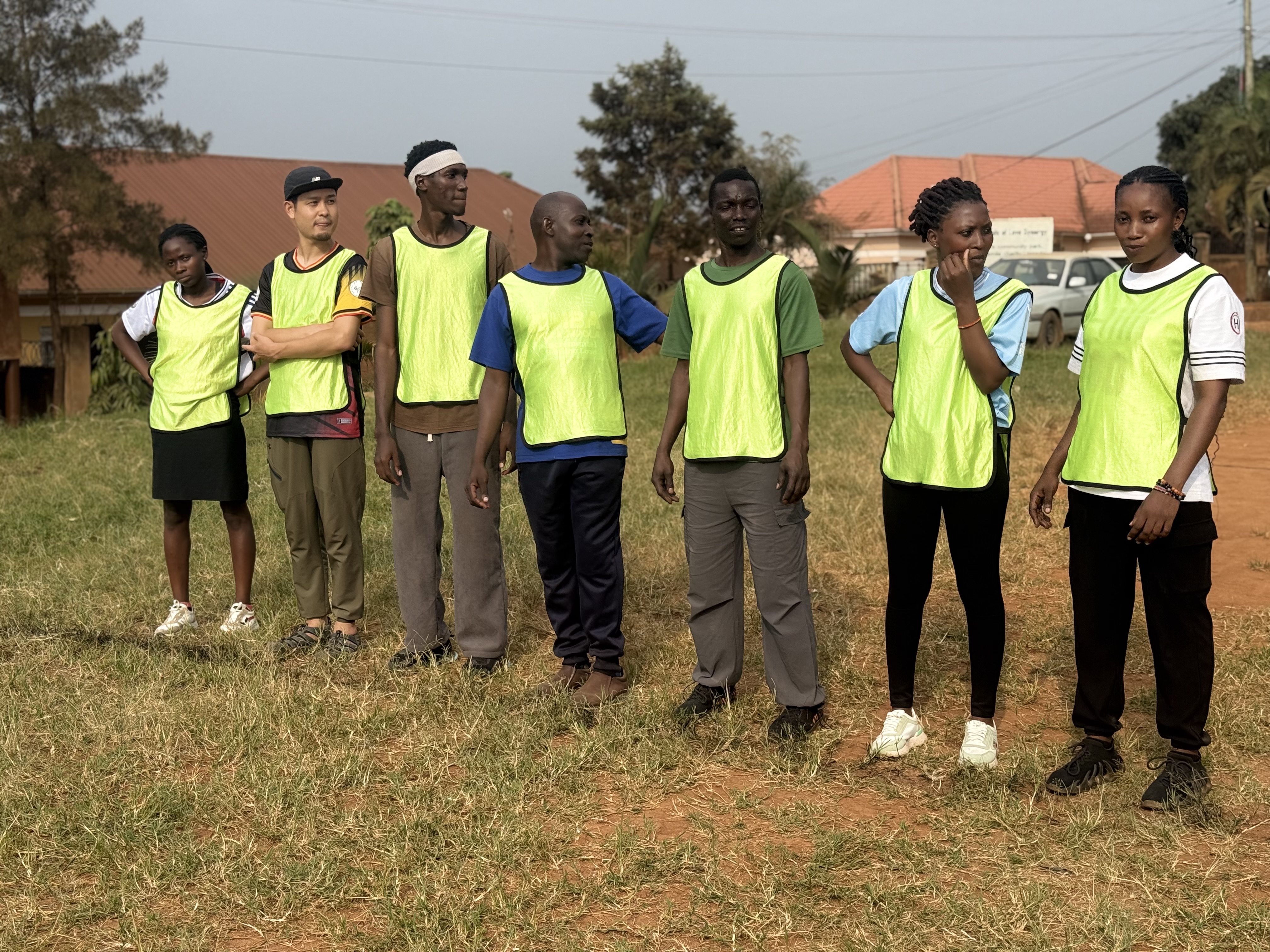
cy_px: 476
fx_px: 1761
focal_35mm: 48
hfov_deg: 39.7
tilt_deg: -7.0
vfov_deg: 30.3
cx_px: 635
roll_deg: +0.1
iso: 80
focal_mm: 6.76
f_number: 1.78
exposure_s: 1/3891
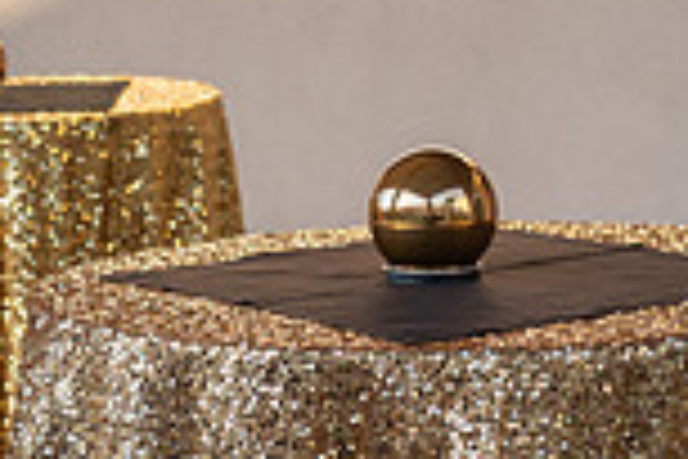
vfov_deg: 8.8
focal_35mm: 152
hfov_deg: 13.3
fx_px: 2905
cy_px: 659
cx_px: 0
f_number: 4
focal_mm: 40
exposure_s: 1/200
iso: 200
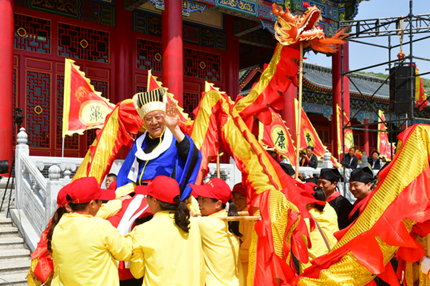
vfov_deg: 33.3
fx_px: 478
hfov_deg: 48.1
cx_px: 164
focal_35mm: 40
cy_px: 168
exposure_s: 1/250
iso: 320
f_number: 13
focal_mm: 32
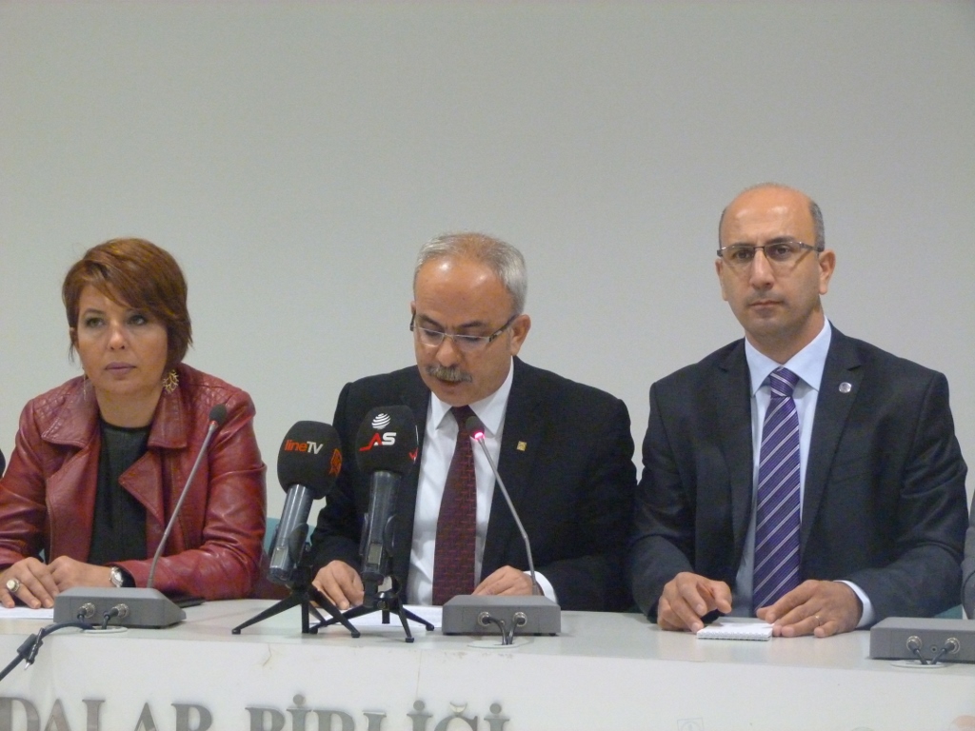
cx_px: 488
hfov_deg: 21.5
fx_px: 2563
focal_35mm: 91
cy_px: 366
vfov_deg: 16.2
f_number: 3.4
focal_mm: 16.5
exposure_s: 1/25
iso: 800
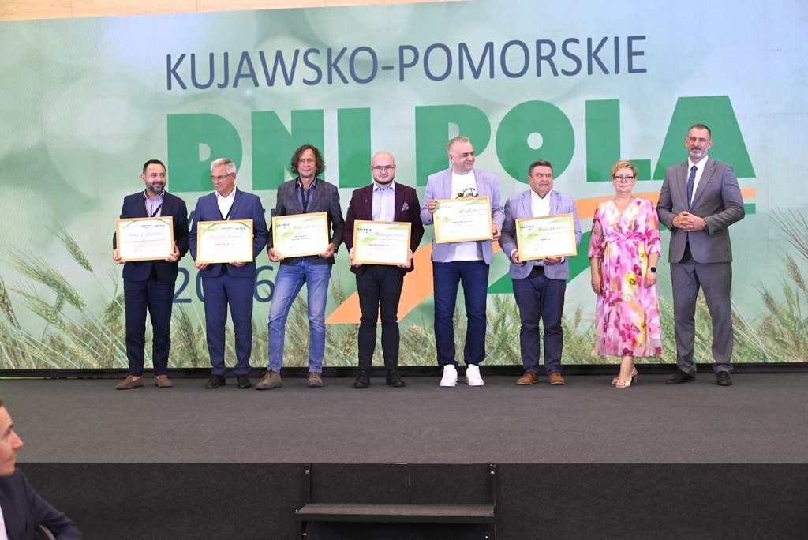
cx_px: 404
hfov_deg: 41.1
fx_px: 1078
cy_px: 270
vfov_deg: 28.1
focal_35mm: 48
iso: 400
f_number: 5.6
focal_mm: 48
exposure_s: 1/50
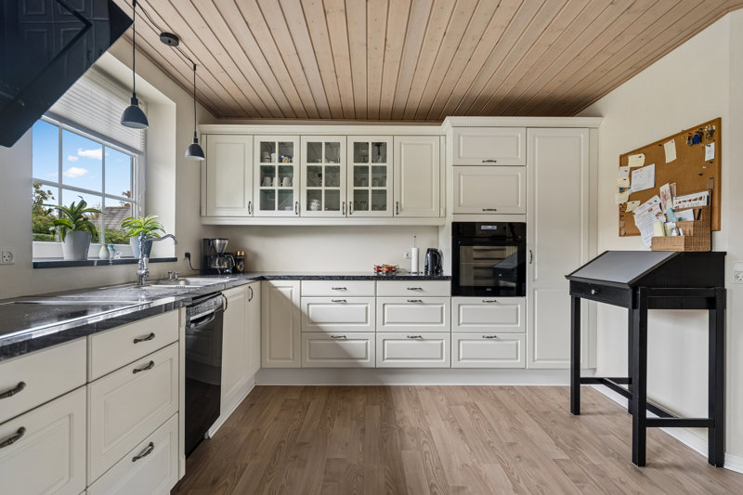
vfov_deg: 67.4
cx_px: 372
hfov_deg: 90.0
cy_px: 248
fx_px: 371
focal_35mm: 18
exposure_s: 1/13
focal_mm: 18
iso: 400
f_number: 4
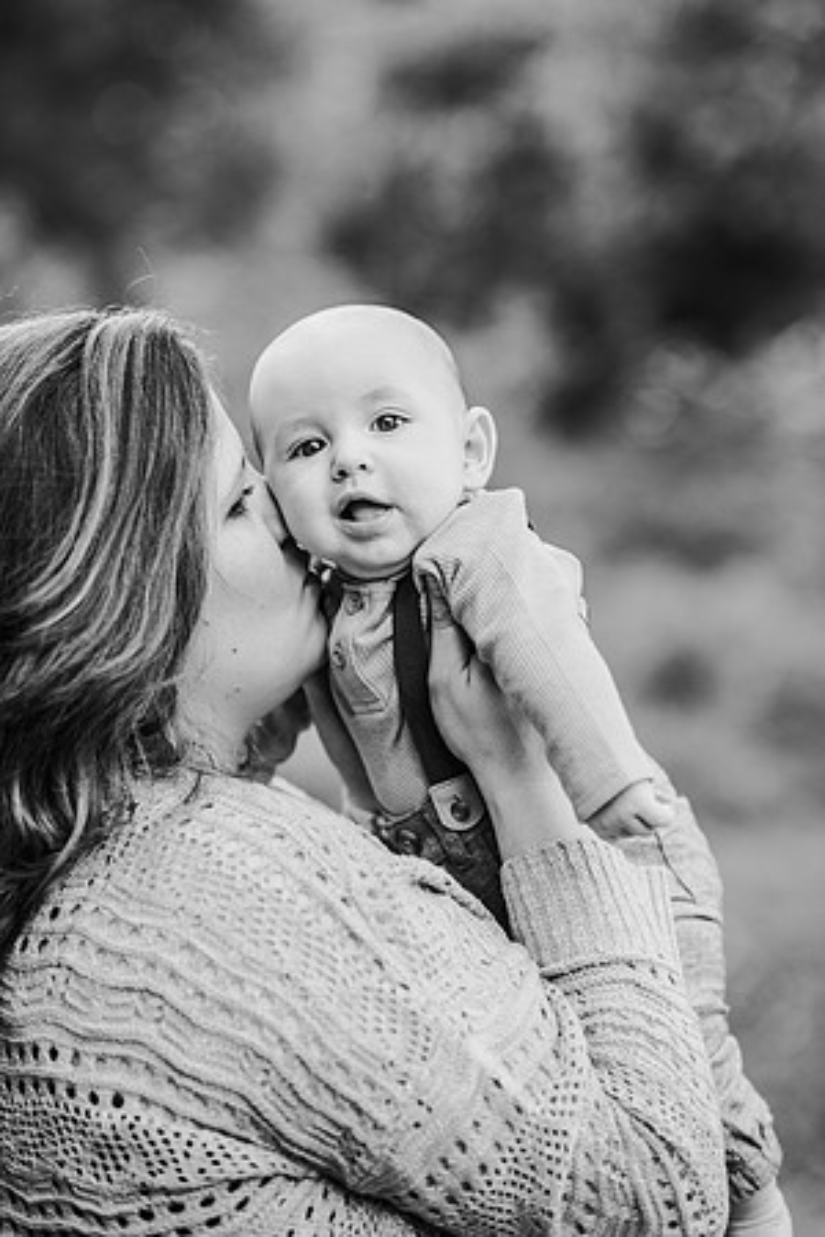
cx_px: 412
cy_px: 618
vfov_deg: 23.9
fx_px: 2922
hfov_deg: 16.1
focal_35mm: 85
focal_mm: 85
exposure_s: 1/200
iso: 320
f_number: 2.2
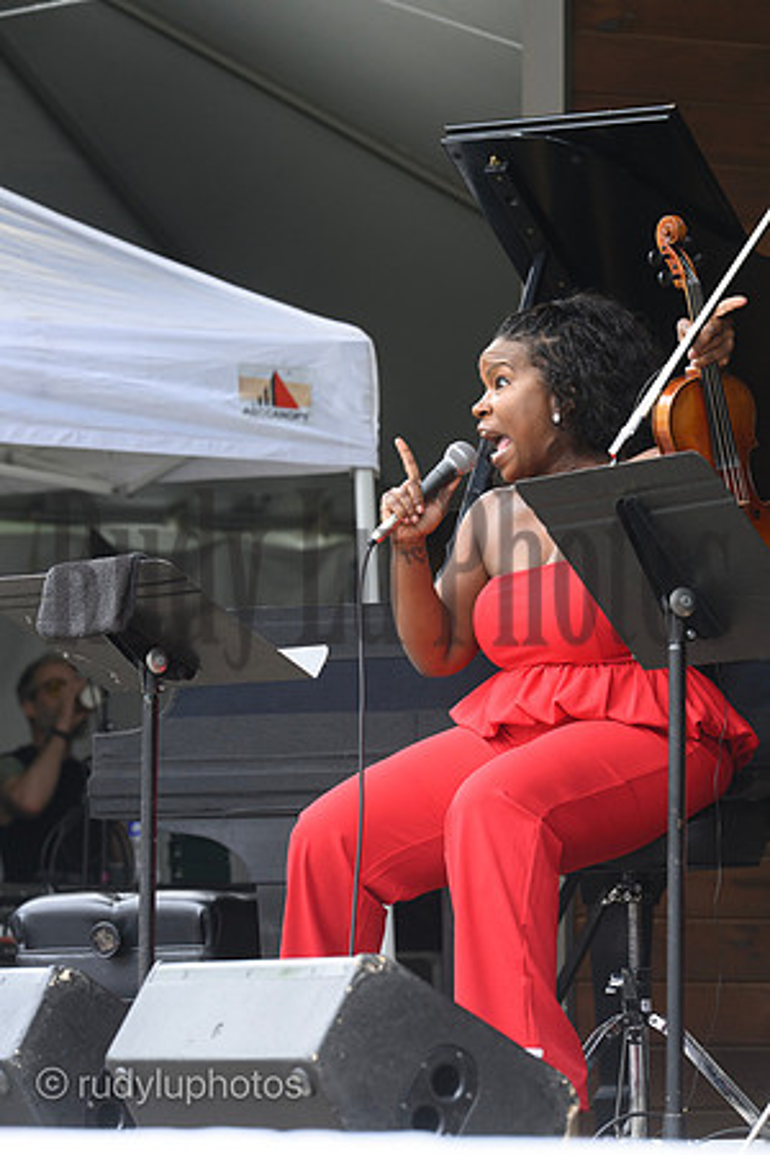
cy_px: 578
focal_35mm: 200
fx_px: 6416
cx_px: 385
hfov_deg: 6.9
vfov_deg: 10.3
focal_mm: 200
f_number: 8
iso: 1600
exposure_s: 1/500
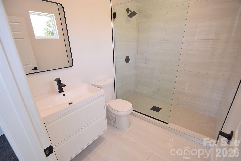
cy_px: 80
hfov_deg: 100.4
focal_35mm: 15
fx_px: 100
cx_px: 120
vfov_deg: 77.4
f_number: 5
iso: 400
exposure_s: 1/125
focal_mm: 10
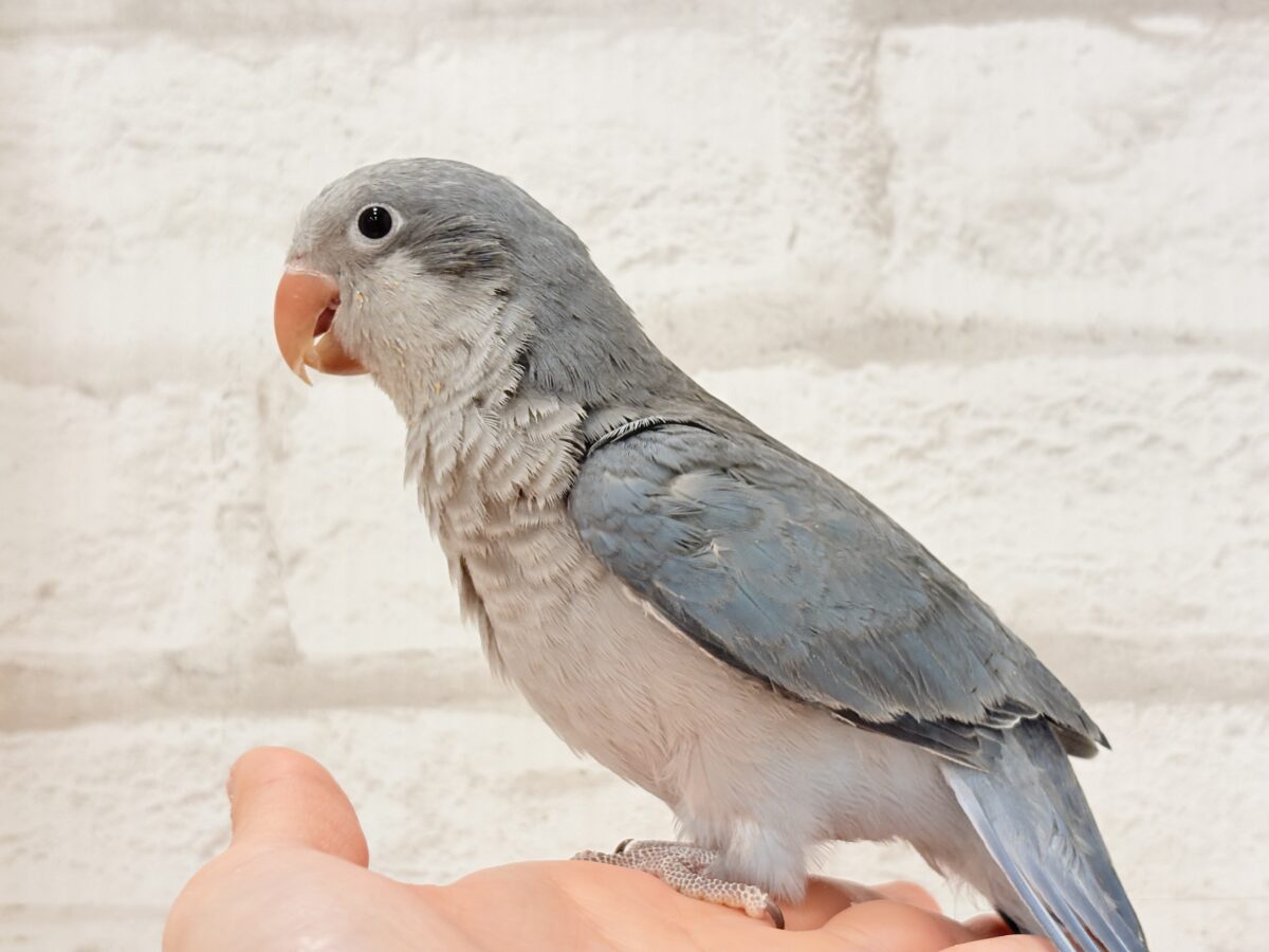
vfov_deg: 28.0
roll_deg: +2.0
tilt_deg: +5.2
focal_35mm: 52
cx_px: 634
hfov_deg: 36.8
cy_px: 476
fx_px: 1906
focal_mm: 5.96
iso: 64
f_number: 1.6
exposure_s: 1/50
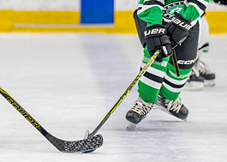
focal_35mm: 465
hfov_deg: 4.3
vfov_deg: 3.1
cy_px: 26
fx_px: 2996
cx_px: -26
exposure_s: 1/1250
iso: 1000
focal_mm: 162
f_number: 2.8
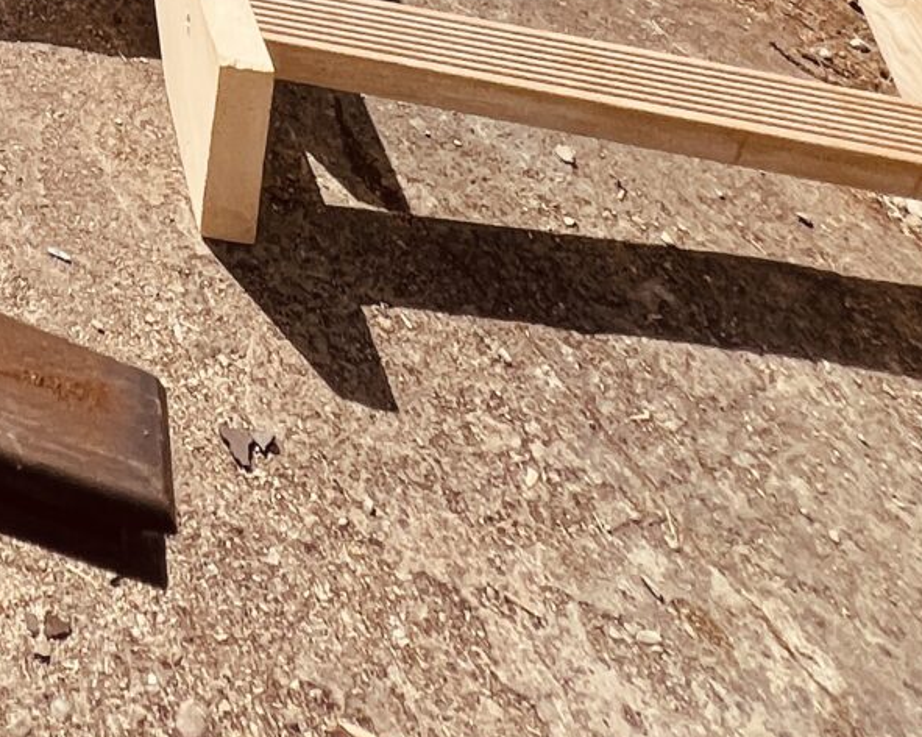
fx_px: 1500
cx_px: -459
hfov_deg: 25.6
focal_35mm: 55
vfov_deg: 16.0
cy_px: -948
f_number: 1.8
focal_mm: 1.57
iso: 32
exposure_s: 1/1531
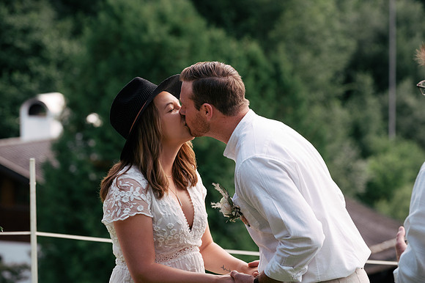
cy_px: 142
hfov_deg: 10.8
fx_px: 2242
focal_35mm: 190
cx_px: 212
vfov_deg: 7.2
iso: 500
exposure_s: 1/250
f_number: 8
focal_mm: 190
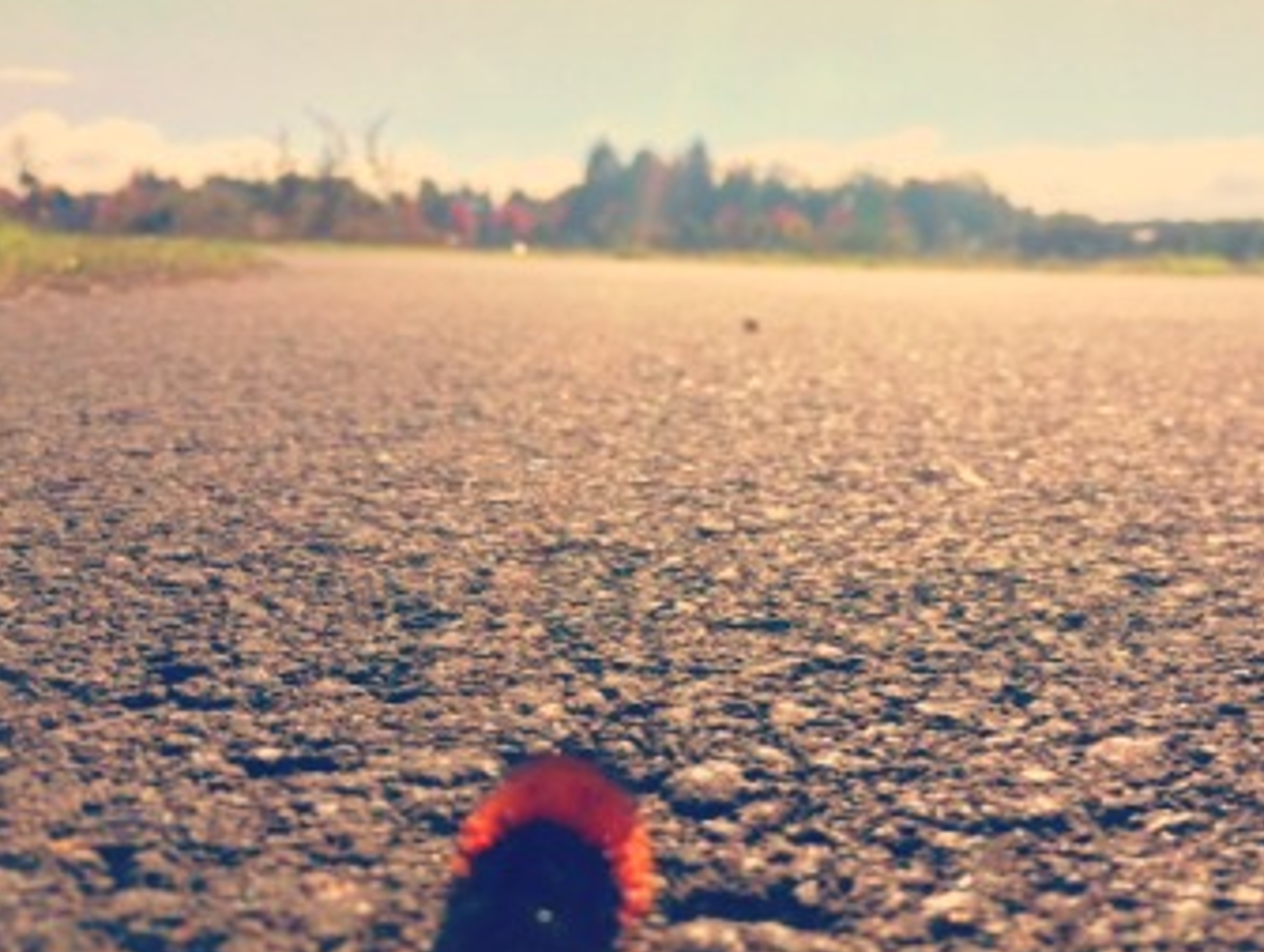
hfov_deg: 48.8
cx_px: 711
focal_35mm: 38
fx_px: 1390
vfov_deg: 37.6
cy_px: 576
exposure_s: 1/2740
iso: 40
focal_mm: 4.12
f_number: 2.2
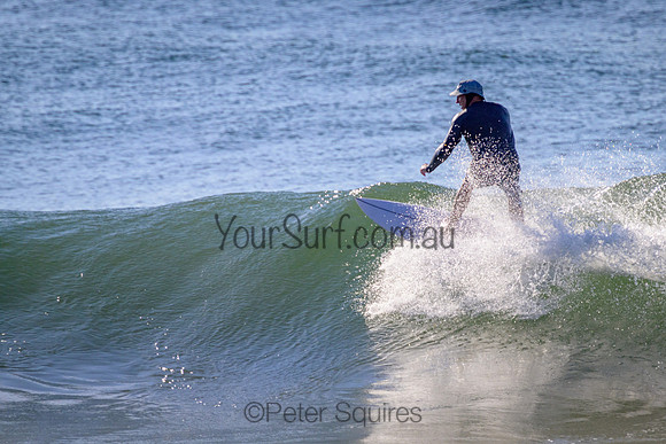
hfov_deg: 2.3
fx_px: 16614
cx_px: 351
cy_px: 226
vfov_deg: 1.5
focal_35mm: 898
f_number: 11
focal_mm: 800
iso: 800
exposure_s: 1/2000
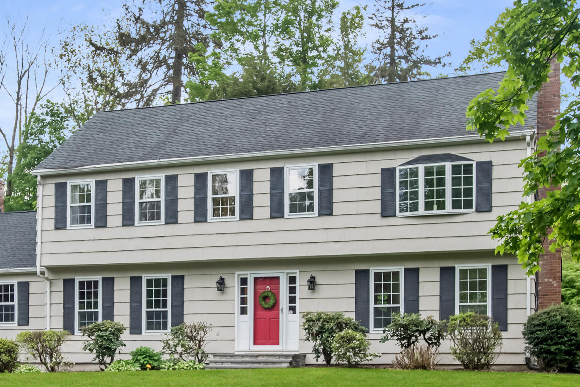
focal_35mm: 56
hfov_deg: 35.3
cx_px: 197
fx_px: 903
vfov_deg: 24.1
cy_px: 269
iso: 320
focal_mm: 26
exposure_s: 1/80
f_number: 8
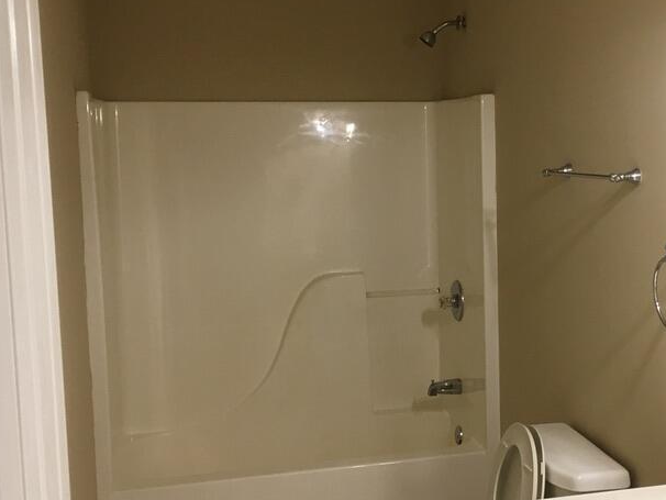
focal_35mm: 49
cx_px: 465
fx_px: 943
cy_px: 236
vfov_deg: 29.7
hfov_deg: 38.3
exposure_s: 1/30
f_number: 2.2
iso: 64
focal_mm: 4.15
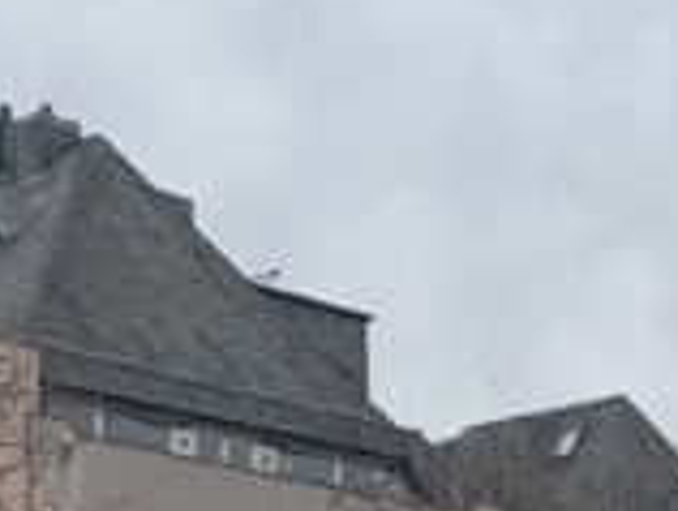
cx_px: 1253
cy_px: 833
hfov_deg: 13.8
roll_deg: +1.8
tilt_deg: +4.2
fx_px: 2472
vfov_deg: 11.2
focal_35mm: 126
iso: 32
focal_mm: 4.25
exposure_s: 1/100
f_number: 1.8
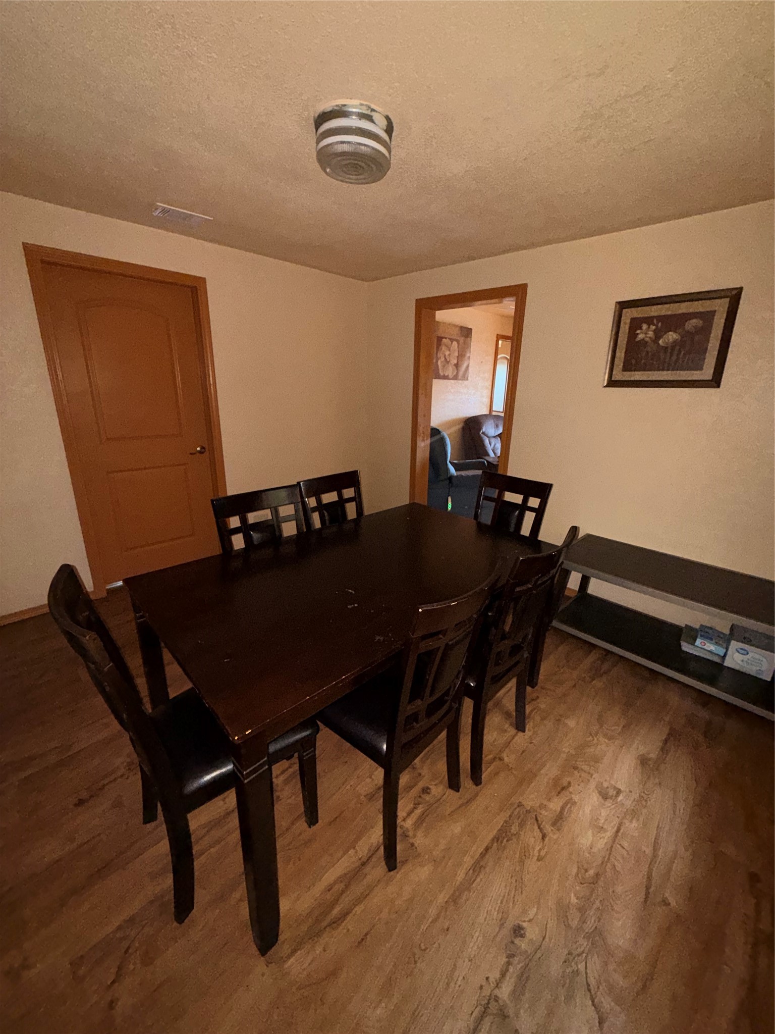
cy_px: 517
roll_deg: -2.0
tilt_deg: -17.2
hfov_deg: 85.7
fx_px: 418
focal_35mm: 14
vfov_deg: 102.1
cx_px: 388
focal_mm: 2.22
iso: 200
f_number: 2.2
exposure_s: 1/30
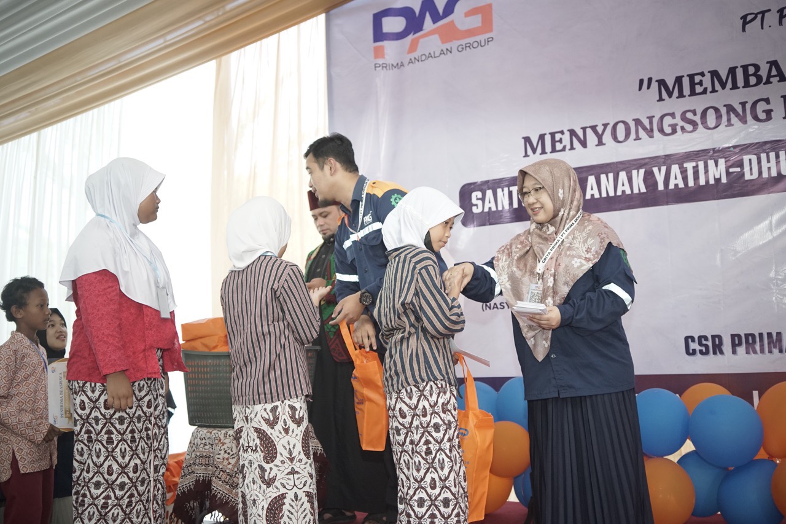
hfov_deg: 54.4
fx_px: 764
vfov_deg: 37.8
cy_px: 262
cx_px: 393
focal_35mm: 35
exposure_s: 1/320
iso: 1250
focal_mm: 35
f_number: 2.8
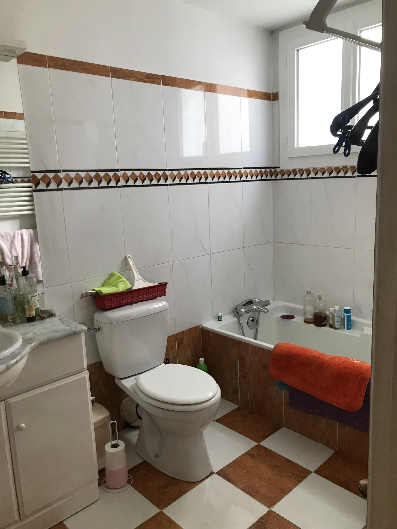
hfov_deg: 49.7
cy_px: 264
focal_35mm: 28
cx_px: 198
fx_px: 428
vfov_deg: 63.4
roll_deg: +1.7
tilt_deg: -9.4
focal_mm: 3.99
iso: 32
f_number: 1.8
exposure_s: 1/33
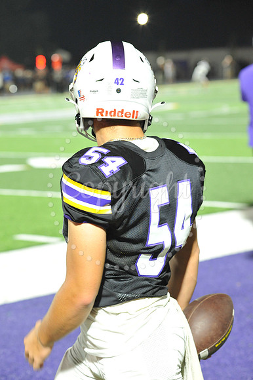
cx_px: 126
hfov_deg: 12.2
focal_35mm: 112
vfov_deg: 18.3
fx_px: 1182
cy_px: 190
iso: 3200
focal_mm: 112
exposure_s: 1/125
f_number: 5.6
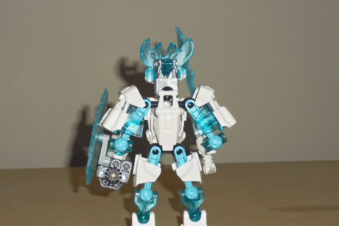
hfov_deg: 21.7
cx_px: 169
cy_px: 119
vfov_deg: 14.5
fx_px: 885
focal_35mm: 94
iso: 200
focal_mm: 15.7
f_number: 5.1
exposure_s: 1/60
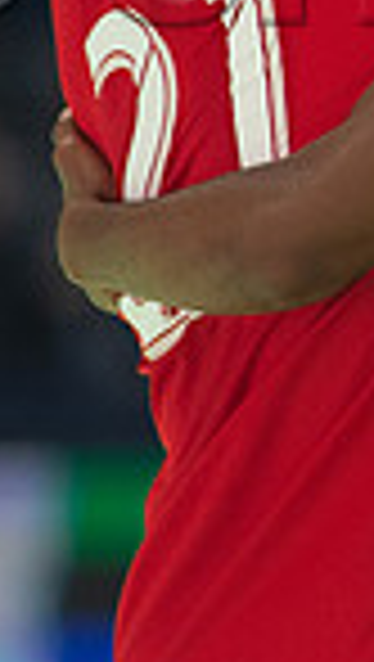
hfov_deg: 1.0
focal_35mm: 1237
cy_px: -95
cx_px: 973
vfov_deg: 1.7
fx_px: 21746
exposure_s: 1/4000
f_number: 4
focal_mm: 300
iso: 2000
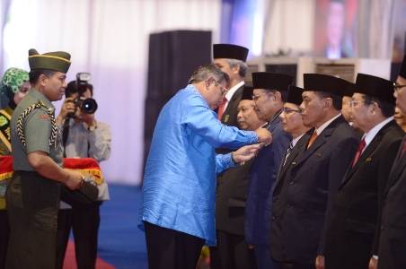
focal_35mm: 200
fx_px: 2252
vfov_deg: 6.8
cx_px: 203
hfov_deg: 10.3
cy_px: 134
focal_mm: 200
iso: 2500
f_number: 2.8
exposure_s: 1/160
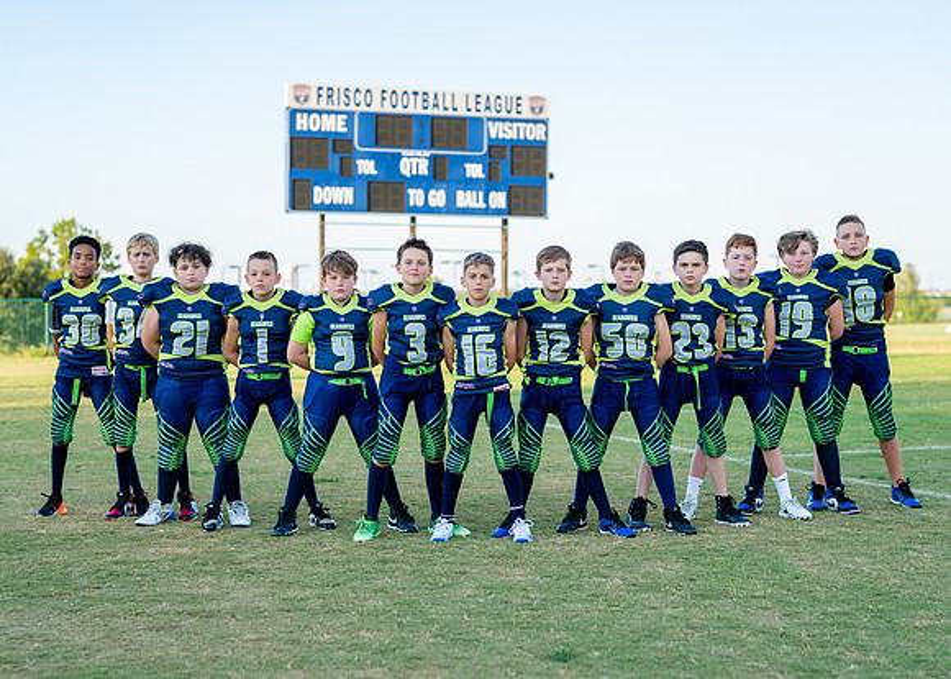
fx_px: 1769
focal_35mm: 66
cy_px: 357
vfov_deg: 21.7
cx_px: 461
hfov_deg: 30.1
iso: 100
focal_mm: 50
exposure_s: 1/640
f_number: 2
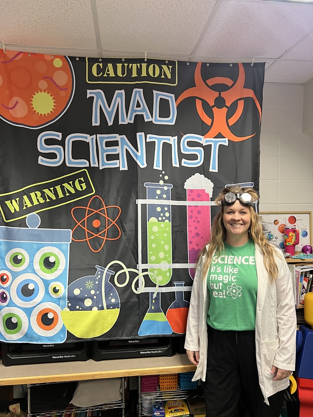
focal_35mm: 26
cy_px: 208
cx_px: 156
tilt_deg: -1.9
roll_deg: -0.4
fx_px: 313
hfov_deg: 53.1
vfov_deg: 67.3
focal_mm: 5.7
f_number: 1.5
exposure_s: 1/60
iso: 100
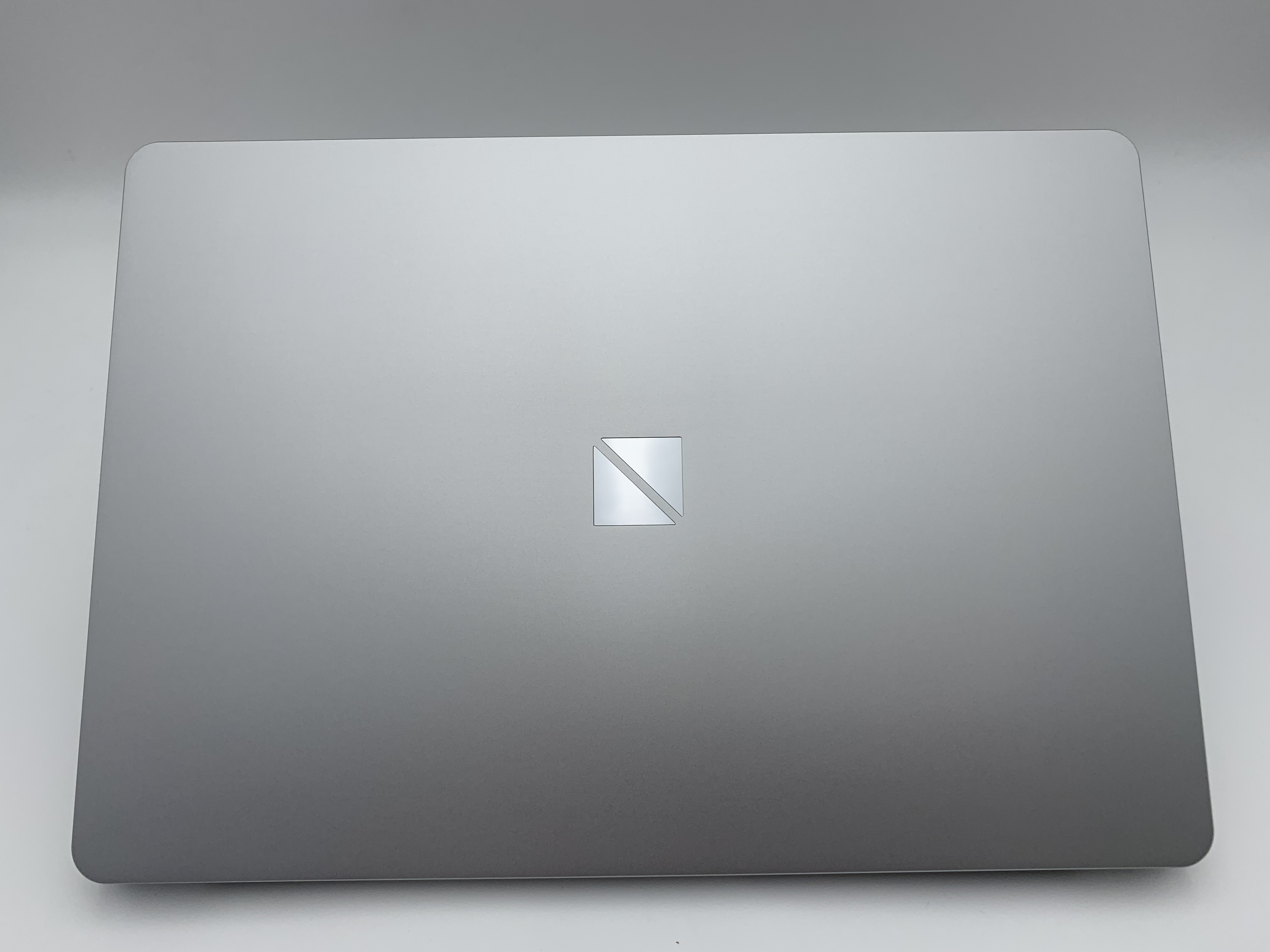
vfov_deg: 53.1
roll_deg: +2.0
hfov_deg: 67.3
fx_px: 954
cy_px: 476
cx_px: 635
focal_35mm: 26
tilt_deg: -39.9
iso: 25
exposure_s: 1/1021
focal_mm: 4.25
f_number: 1.8
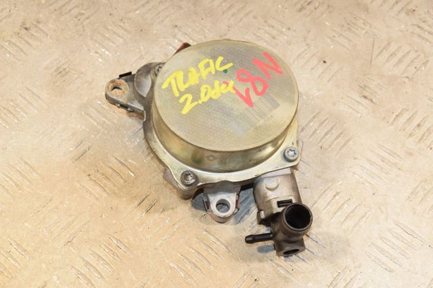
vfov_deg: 21.5
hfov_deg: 31.9
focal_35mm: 63
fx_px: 757
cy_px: 144
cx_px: 216
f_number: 8
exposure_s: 1/200
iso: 1600
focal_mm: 42
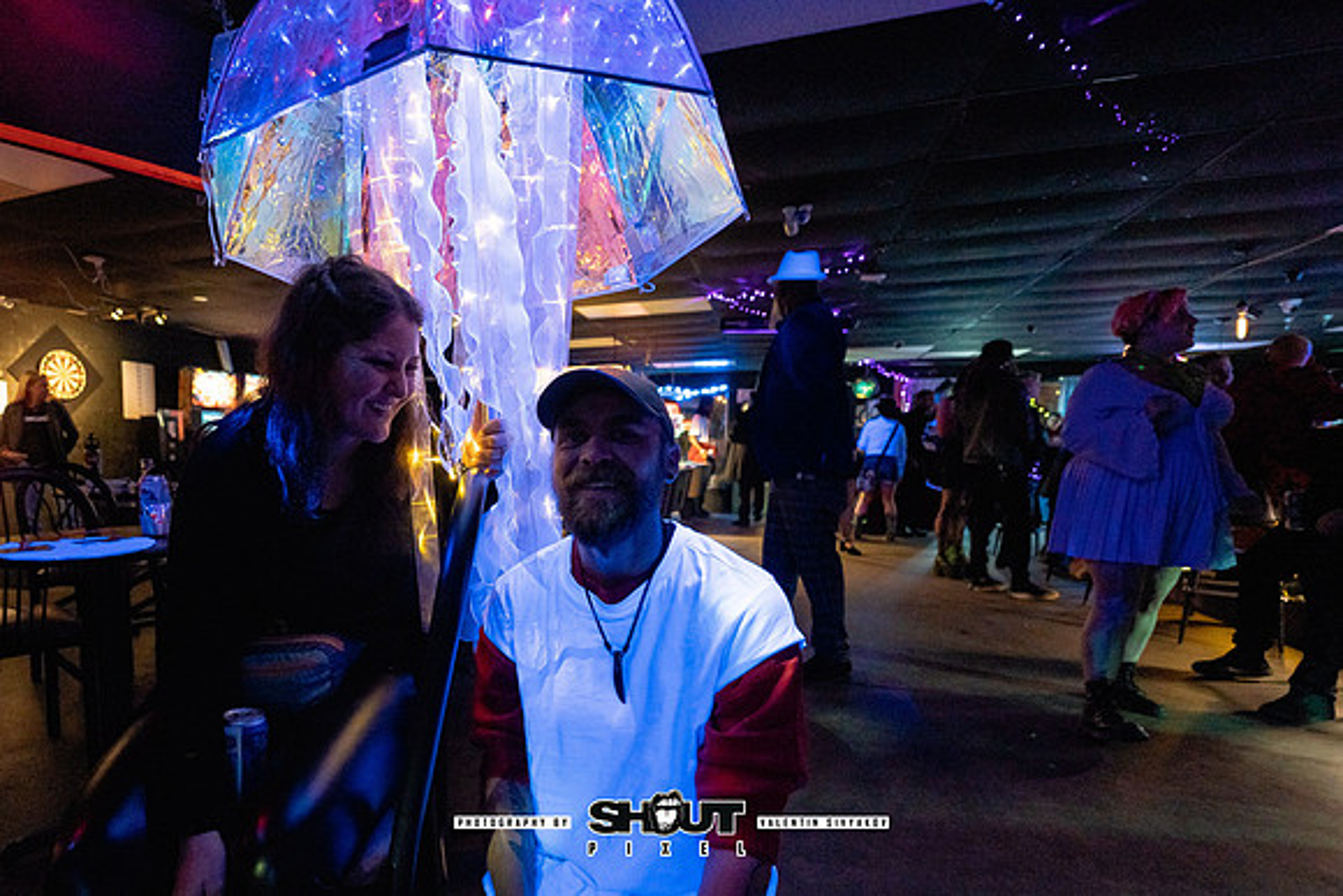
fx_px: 646
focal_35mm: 17
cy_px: 498
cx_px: 527
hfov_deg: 90.8
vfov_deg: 69.3
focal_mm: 14
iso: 640
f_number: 2.8
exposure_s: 1/160
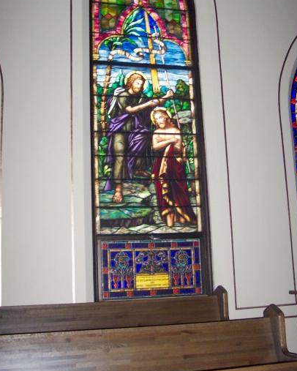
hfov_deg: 33.5
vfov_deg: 41.1
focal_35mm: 45
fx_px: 494
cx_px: 152
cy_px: 177
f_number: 2.8
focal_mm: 8
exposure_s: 1/30
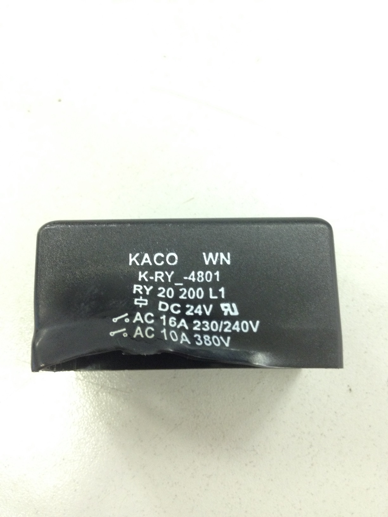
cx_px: 194
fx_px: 523
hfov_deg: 40.7
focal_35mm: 35
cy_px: 258
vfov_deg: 52.6
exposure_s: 1/20
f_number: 2.4
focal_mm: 4.28
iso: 200
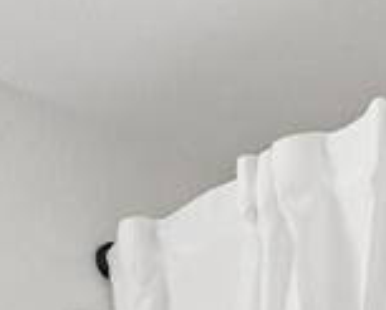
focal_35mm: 97
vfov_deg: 12.5
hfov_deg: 17.9
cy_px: 738
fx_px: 1112
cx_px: -167
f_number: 8
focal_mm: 15.5
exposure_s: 1/40
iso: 400
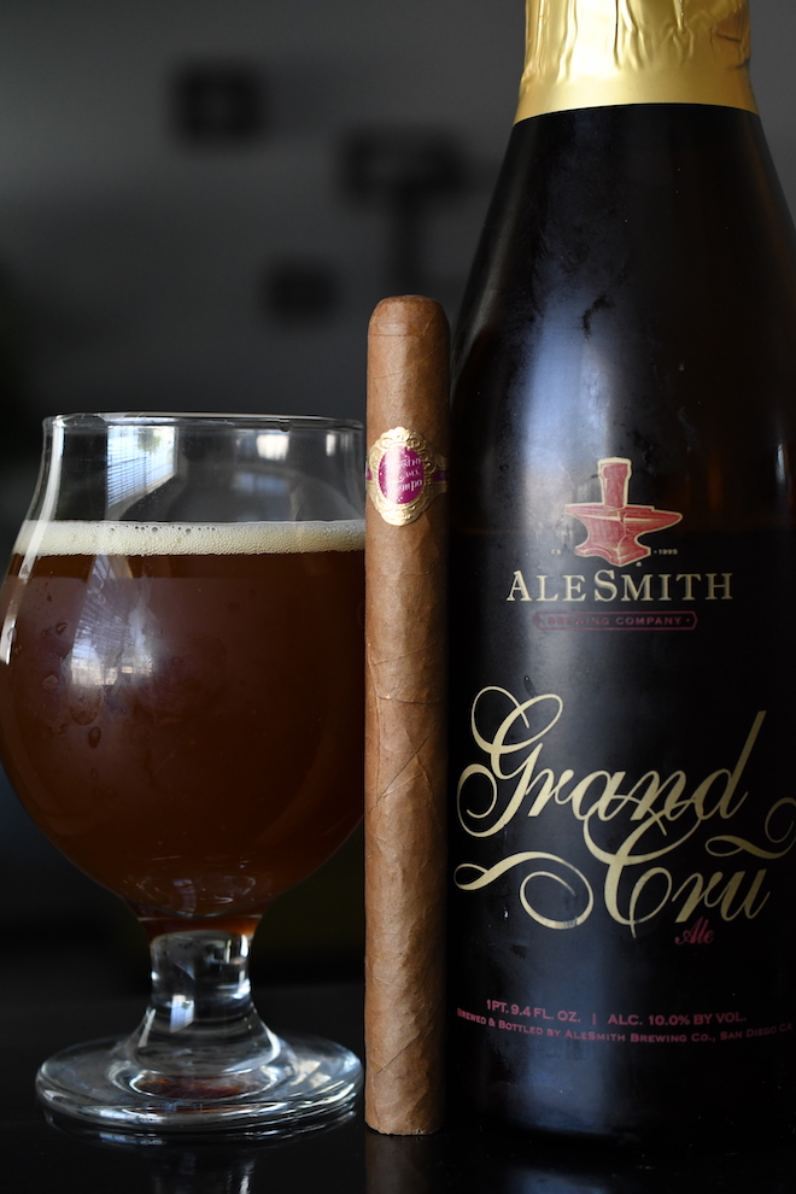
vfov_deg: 33.4
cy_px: 597
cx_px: 398
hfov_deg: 22.6
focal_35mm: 60
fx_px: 1990
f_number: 5.6
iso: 1600
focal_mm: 40
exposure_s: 1/80
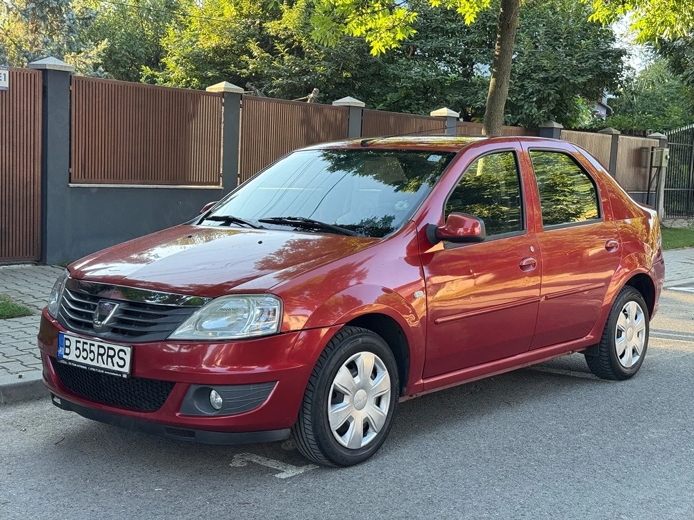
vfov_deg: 30.3
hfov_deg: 39.7
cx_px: 347
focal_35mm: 48
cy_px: 260
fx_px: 962
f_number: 1.78
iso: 50
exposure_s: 1/136
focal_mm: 6.76
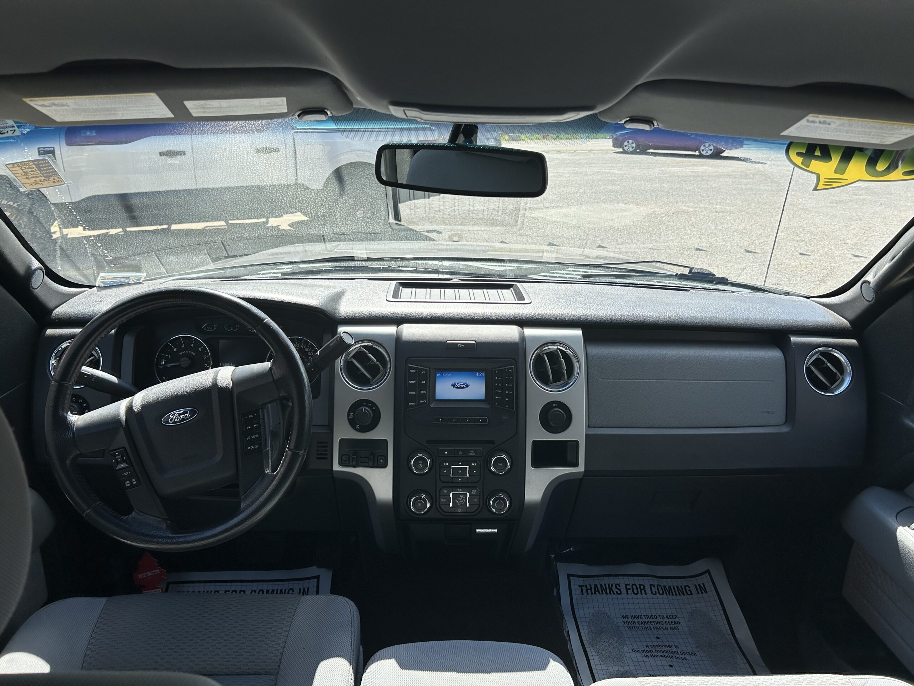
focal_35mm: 26
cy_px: 343
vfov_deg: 53.1
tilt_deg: -18.2
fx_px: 687
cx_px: 457
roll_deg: -2.1
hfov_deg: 67.3
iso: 50
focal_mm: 5.7
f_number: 1.5
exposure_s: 1/1159
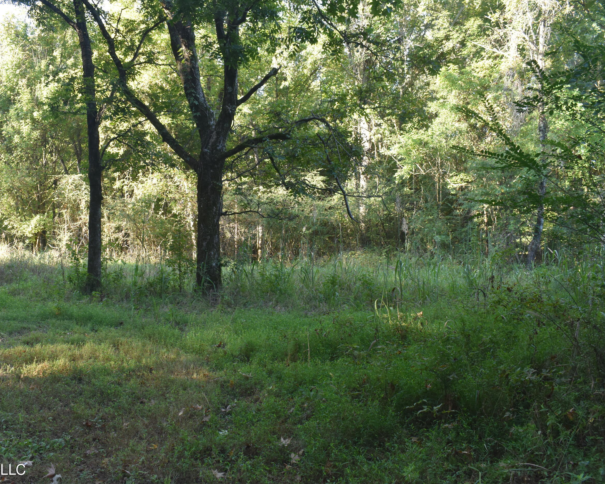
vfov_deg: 41.2
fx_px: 645
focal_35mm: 36
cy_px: 235
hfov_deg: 50.1
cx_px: 260
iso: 400
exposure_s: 1/60
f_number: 6.3
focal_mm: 20
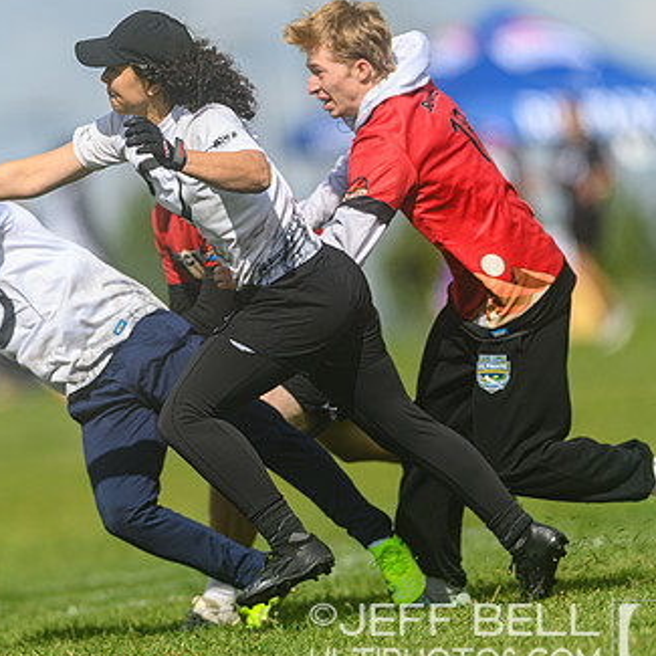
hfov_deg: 2.9
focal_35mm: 607
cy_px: 312
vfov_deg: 2.9
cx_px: 176
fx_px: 13014
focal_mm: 400
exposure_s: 1/1600
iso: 100
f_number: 3.2
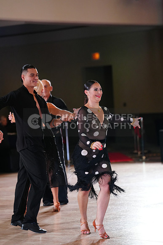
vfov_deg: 16.0
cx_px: 82
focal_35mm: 128
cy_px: 122
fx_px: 869
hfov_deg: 10.7
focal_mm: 128
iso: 2500
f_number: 2.8
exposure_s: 1/400
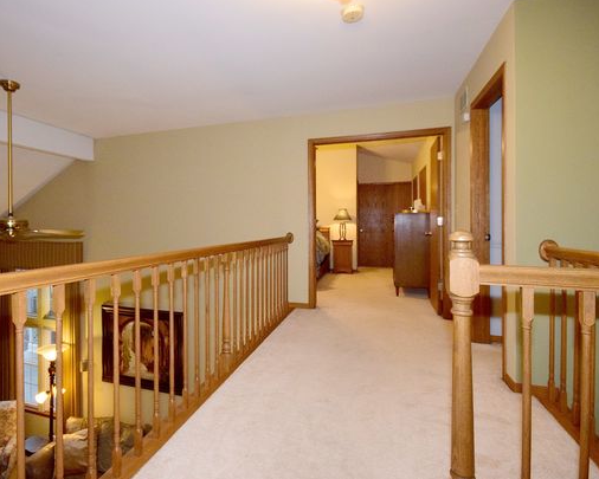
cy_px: 229
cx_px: 244
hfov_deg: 80.7
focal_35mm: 20
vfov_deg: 69.2
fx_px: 347
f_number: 10
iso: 4000
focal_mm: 11
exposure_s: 1/60
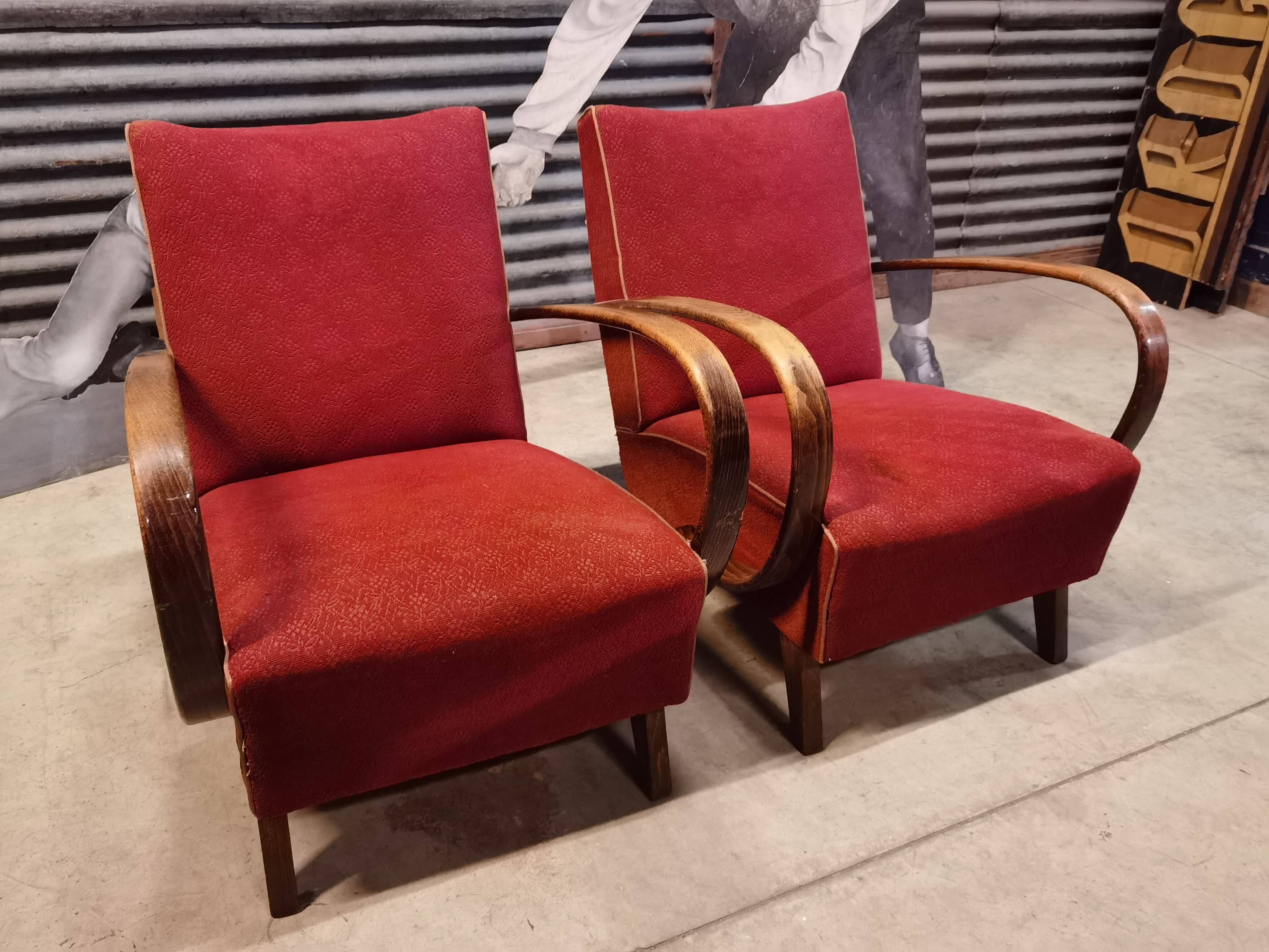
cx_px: 634
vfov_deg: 45.4
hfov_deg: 58.4
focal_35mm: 31
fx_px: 1136
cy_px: 476
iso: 1250
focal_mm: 6.71
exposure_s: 1/20
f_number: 1.9
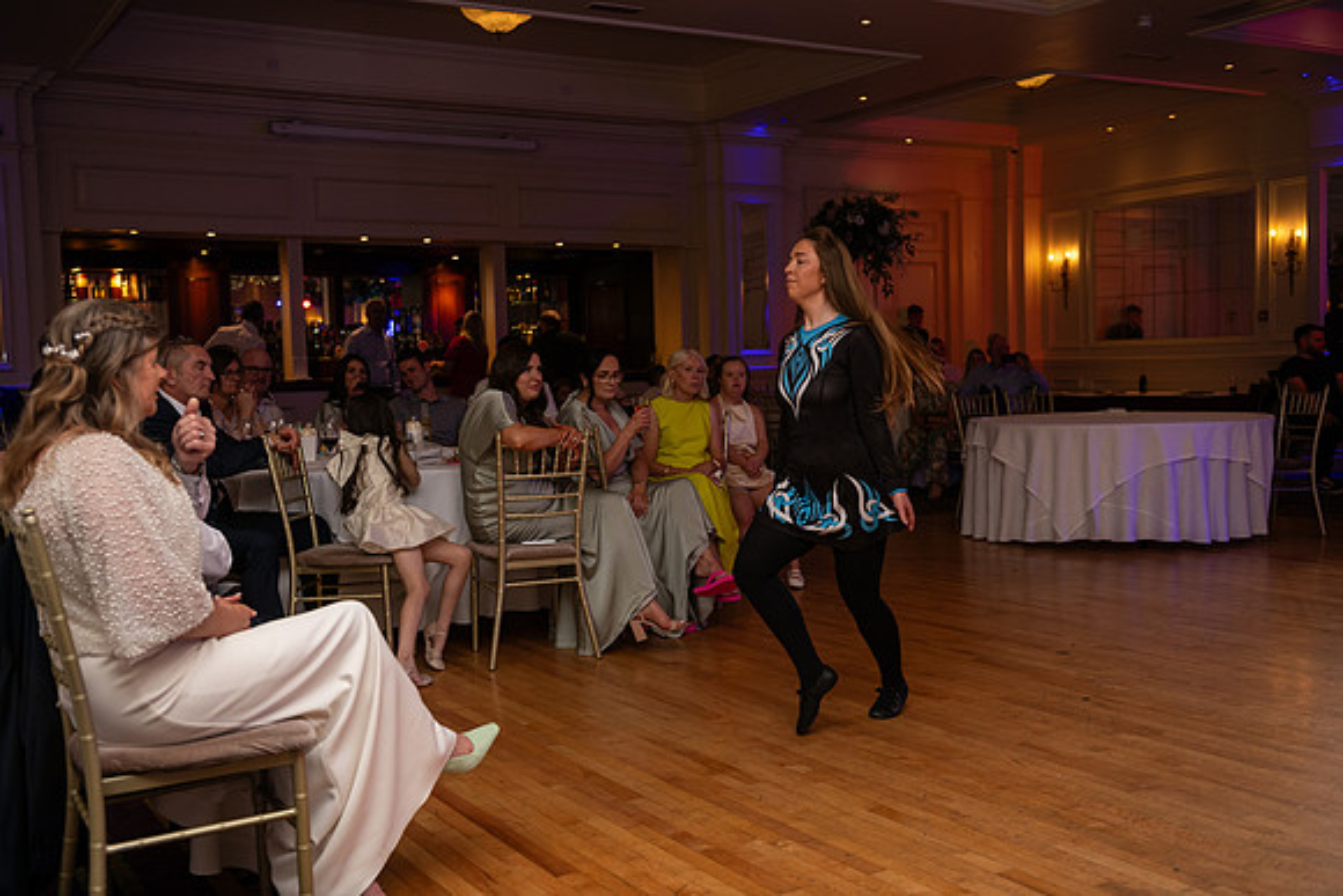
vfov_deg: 35.1
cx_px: 672
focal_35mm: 38
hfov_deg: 50.7
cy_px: 448
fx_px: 1418
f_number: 3.5
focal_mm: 38
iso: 500
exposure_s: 1/160
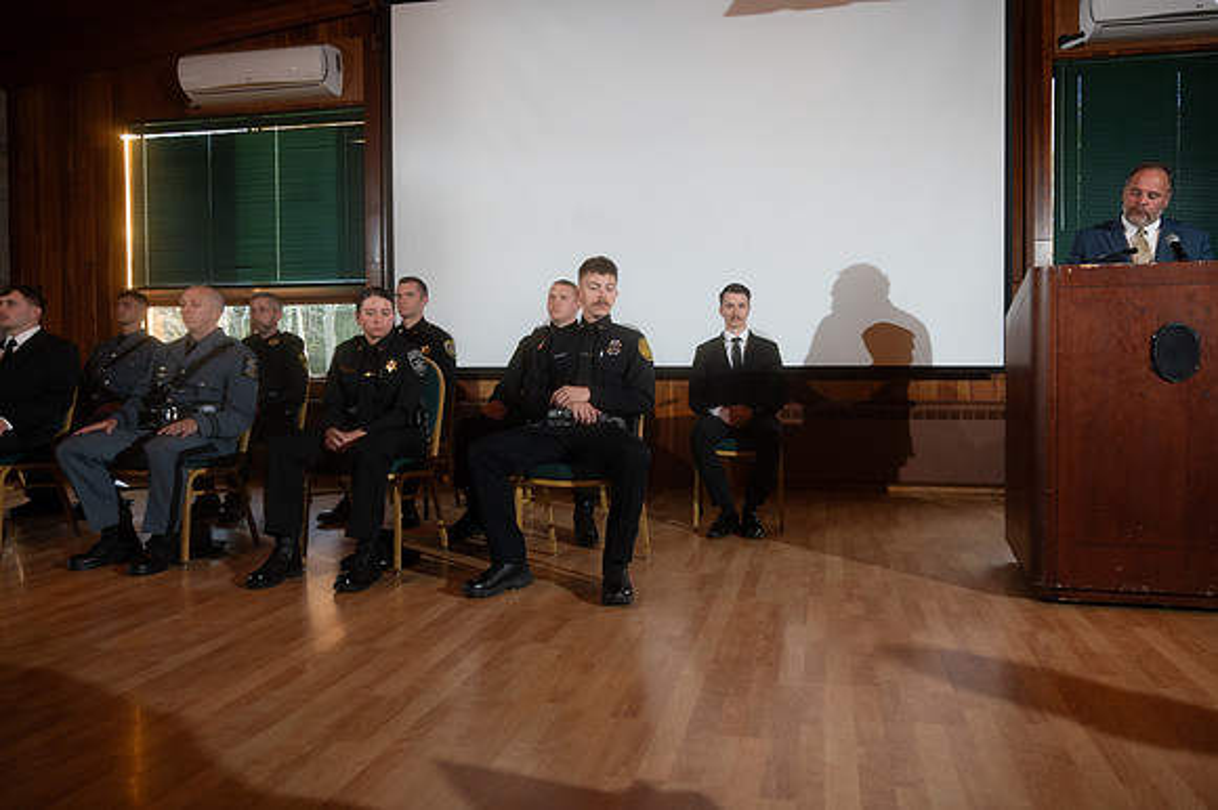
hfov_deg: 67.7
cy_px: 381
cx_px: 645
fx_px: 907
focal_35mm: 27
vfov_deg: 48.1
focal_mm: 24
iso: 1000
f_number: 4
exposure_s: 1/200
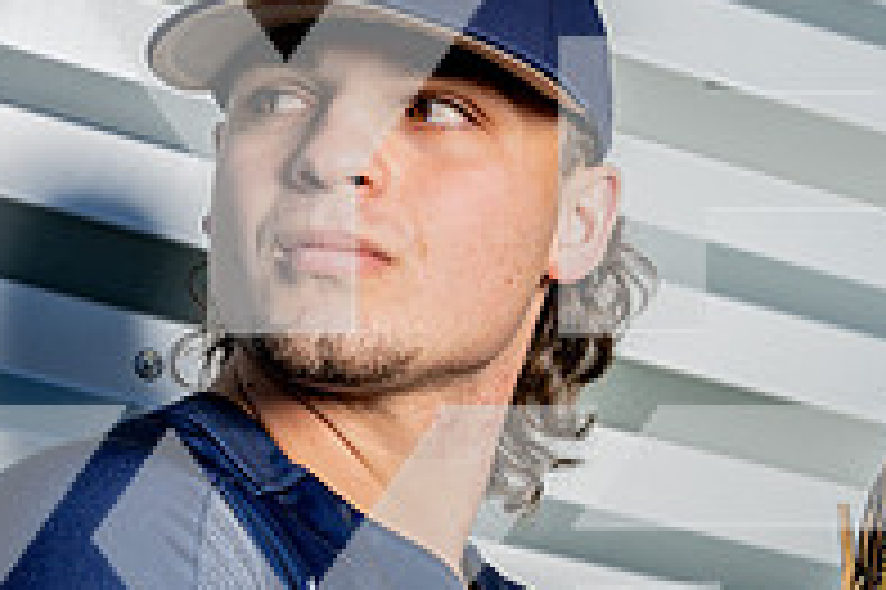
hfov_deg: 18.3
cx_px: 486
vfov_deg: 12.0
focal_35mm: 112
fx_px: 2754
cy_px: 646
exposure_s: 1/250
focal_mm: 38
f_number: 8
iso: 125
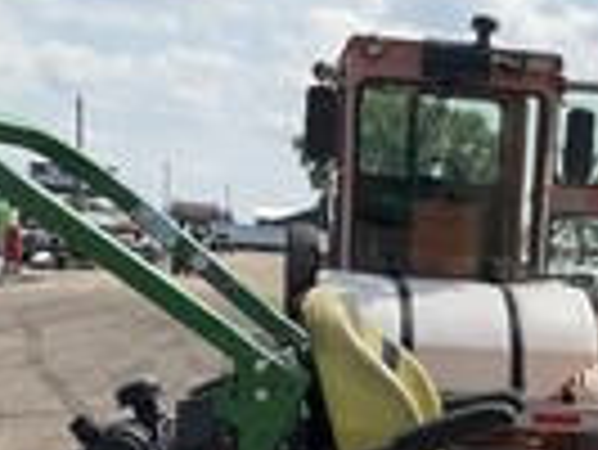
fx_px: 1504
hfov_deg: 21.9
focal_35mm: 87
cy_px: 644
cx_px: 562
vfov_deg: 15.8
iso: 25
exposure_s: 1/1311
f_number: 1.8
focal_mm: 3
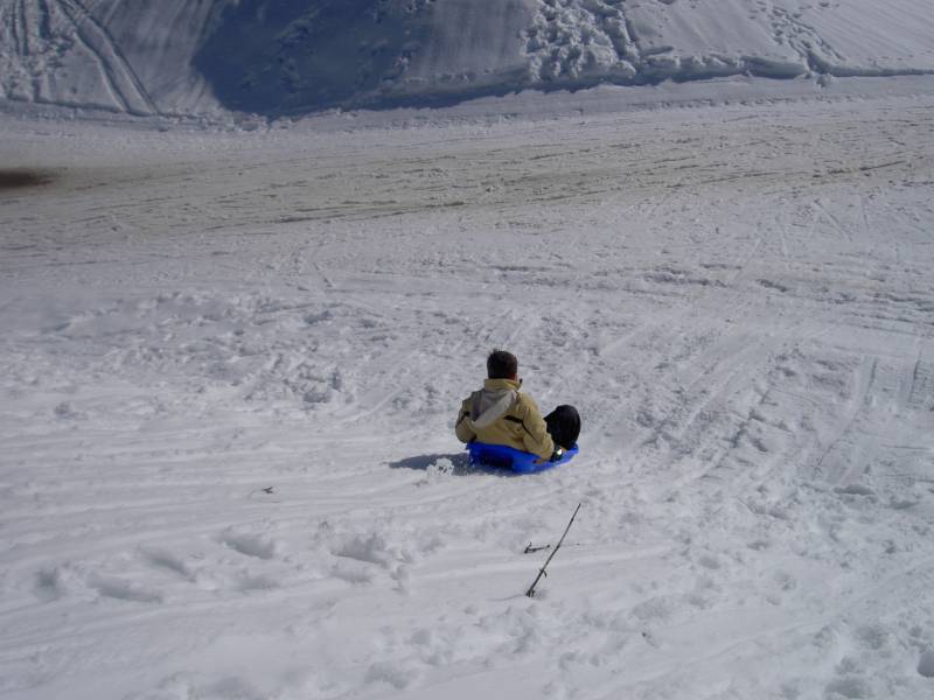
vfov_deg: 36.8
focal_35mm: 39
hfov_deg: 47.9
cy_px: 350
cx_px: 467
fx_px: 1052
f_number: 4.7
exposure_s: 1/2000
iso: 100
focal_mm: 8
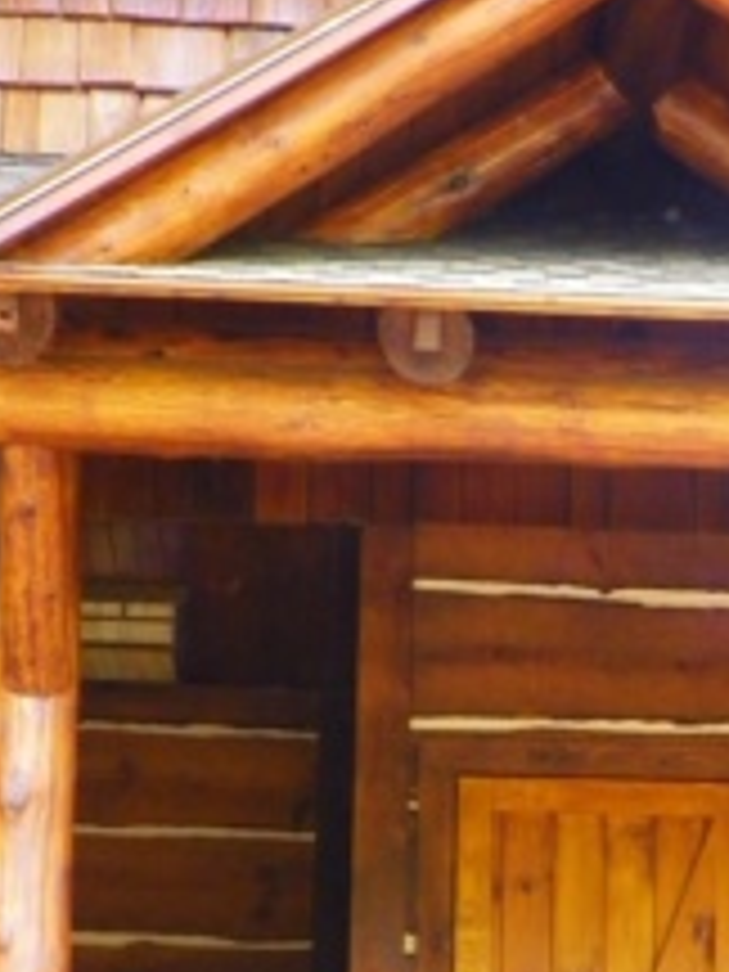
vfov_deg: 15.5
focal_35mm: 126
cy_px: 808
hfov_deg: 11.7
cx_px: 655
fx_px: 3538
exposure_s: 1/40
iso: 200
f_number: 3.5
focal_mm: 9.6
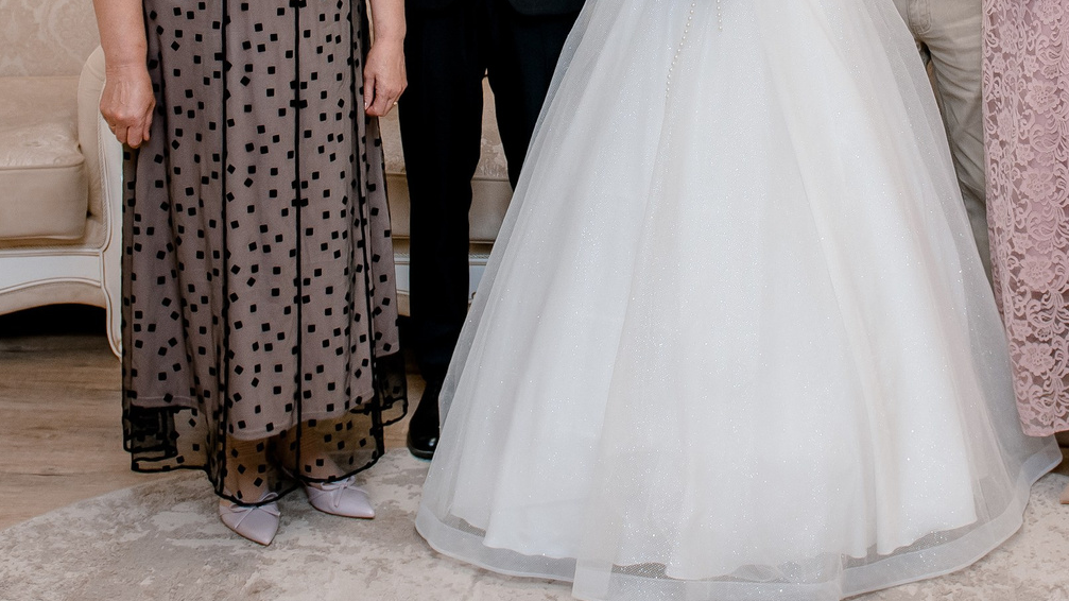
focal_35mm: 66
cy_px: -201
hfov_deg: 31.8
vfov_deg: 17.1
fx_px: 1870
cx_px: 666
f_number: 2.8
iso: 500
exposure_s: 1/200
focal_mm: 24
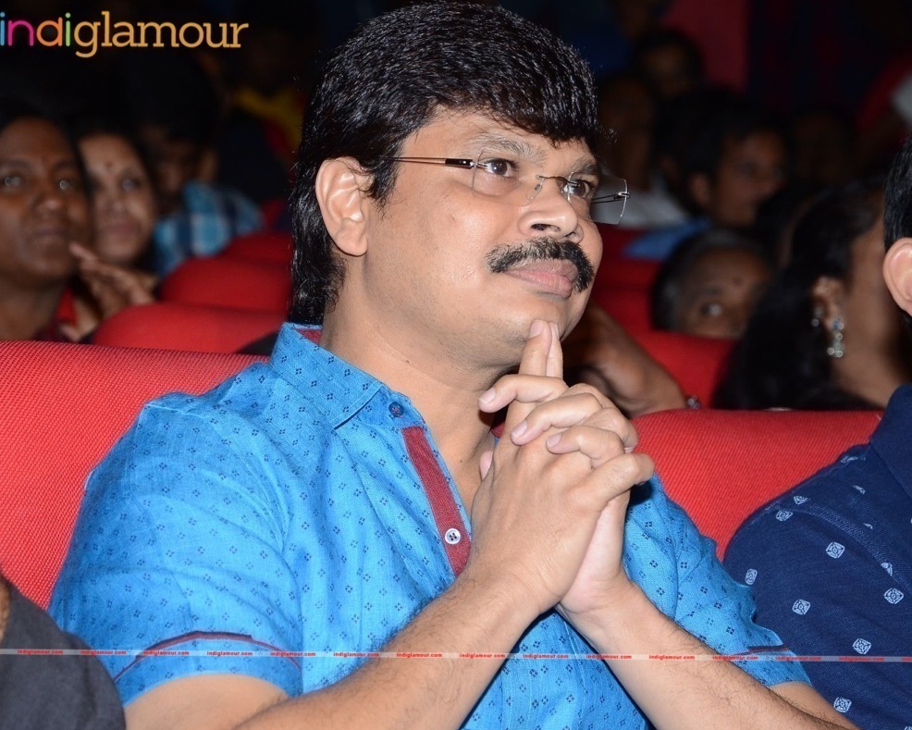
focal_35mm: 180
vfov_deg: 8.6
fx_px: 4847
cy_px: 366
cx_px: 482
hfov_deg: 10.7
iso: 640
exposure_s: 1/125
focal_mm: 105
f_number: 5.6
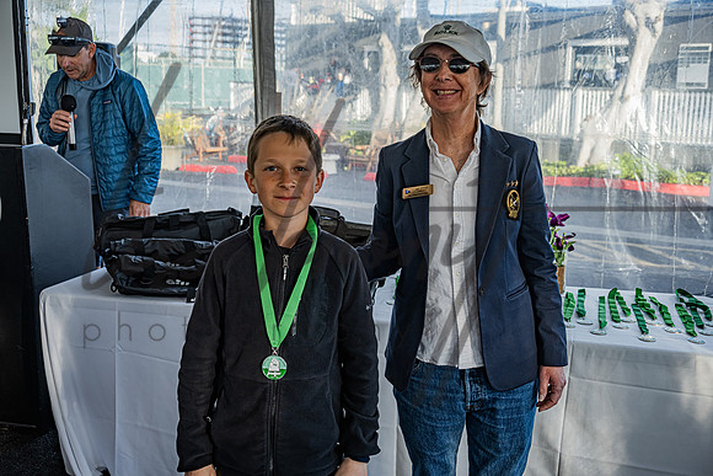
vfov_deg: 33.4
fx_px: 792
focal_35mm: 40
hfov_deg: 48.4
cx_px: 356
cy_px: 238
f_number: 5
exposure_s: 1/250
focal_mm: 40
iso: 320
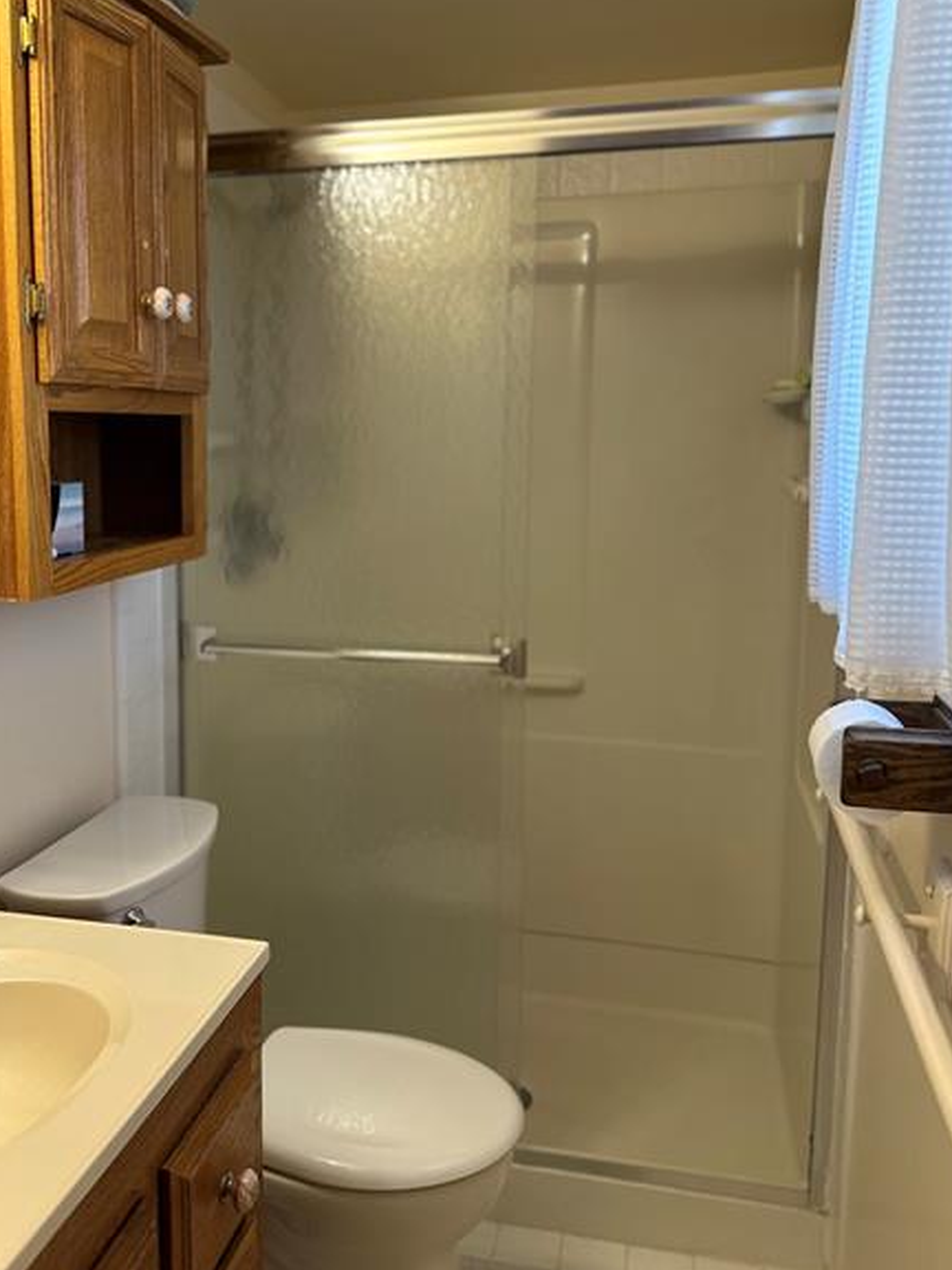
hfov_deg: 43.7
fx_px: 1173
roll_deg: -0.2
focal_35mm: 32
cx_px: 339
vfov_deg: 56.7
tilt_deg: -6.7
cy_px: 584
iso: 200
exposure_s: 1/120
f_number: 1.78
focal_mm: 6.86
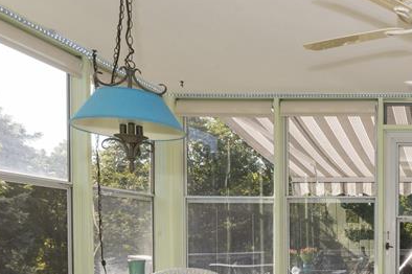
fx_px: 446
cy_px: 244
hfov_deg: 39.1
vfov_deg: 32.5
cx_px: 471
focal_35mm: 39
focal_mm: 15
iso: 640
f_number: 16
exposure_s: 1/200
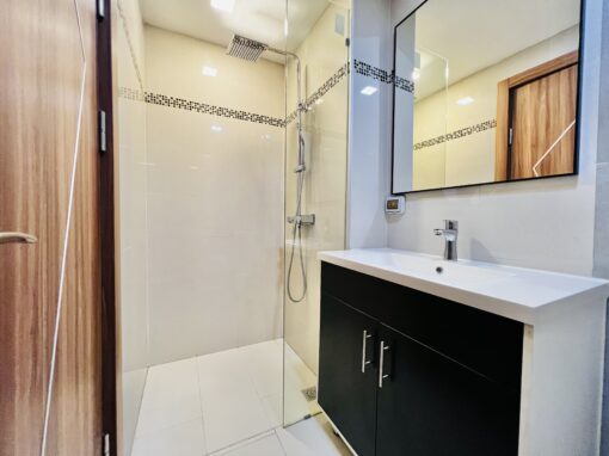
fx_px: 229
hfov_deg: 106.2
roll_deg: -0.5
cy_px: 228
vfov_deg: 89.9
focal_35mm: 13
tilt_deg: -1.4
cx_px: 304
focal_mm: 1.57
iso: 320
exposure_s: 1/50
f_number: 1.8
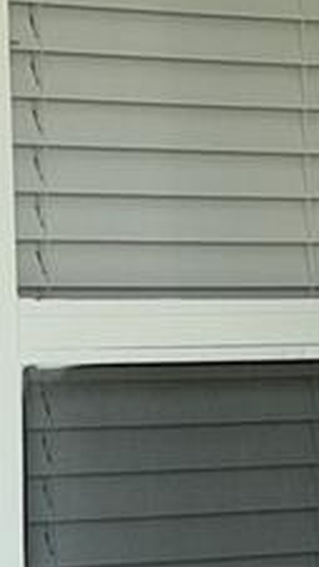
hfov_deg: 4.2
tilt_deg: -3.6
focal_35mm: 278
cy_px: 512
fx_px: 4184
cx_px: 909
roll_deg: +1.4
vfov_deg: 7.7
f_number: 1.78
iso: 64
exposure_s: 1/693
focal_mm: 6.76
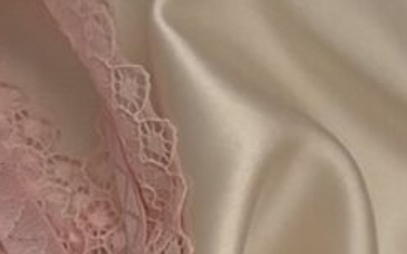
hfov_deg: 7.2
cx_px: 648
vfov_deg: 3.7
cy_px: 1717
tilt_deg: -86.6
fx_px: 3194
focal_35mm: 288
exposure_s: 1/351
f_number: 1.6
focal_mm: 5.96
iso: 50
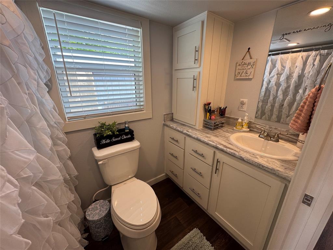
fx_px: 135
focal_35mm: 14
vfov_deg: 85.7
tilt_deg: -18.8
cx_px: 166
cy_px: 125
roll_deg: -0.3
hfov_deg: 102.1
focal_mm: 2.22
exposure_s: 1/120
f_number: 2.2
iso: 100
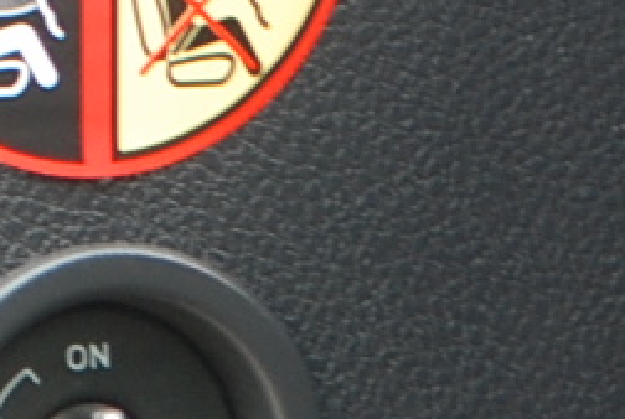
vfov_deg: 2.7
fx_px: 8818
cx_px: 99
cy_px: 335
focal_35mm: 507
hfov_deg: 4.1
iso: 250
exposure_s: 1/30
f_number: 5.3
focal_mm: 44
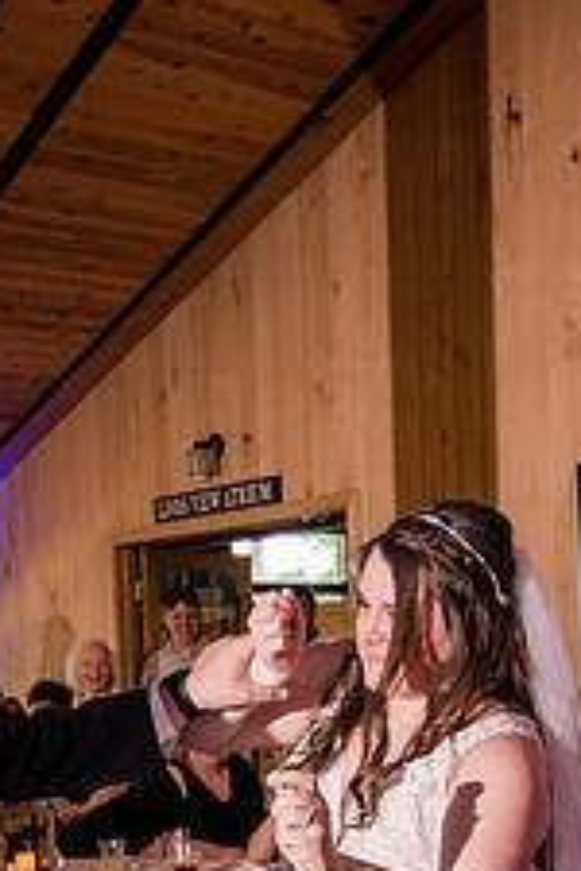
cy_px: 743
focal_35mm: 60
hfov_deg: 22.6
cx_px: 239
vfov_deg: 32.1
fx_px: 1452
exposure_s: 1/250
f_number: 2.8
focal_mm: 20
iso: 640
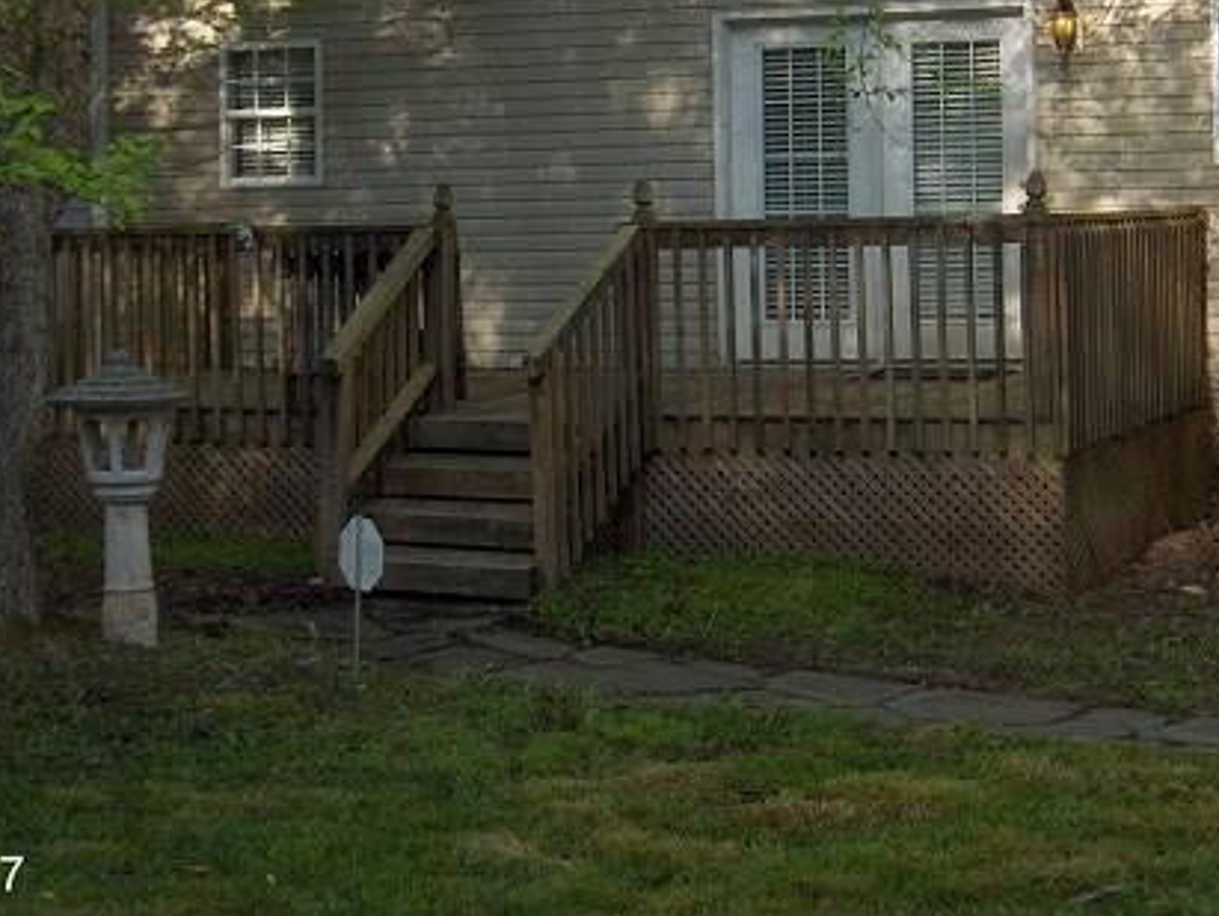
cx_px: 836
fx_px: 2679
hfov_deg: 25.5
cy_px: 178
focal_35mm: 76
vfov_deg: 19.2
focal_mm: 8
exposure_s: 1/251
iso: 138
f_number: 2.8
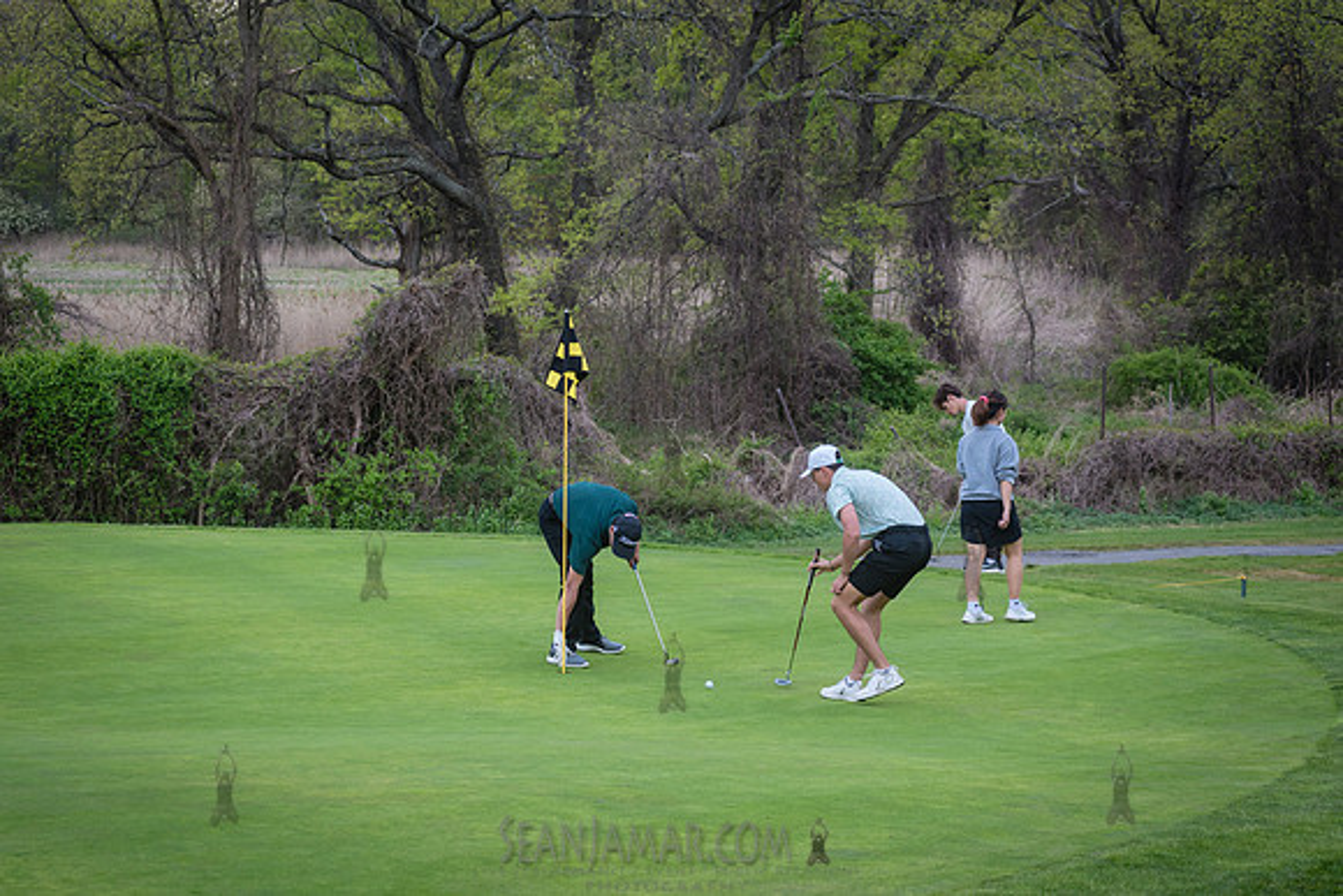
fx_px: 3521
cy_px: 420
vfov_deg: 14.5
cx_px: 553
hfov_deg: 21.6
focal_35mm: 94
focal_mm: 80
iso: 400
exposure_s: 1/500
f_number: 5.6
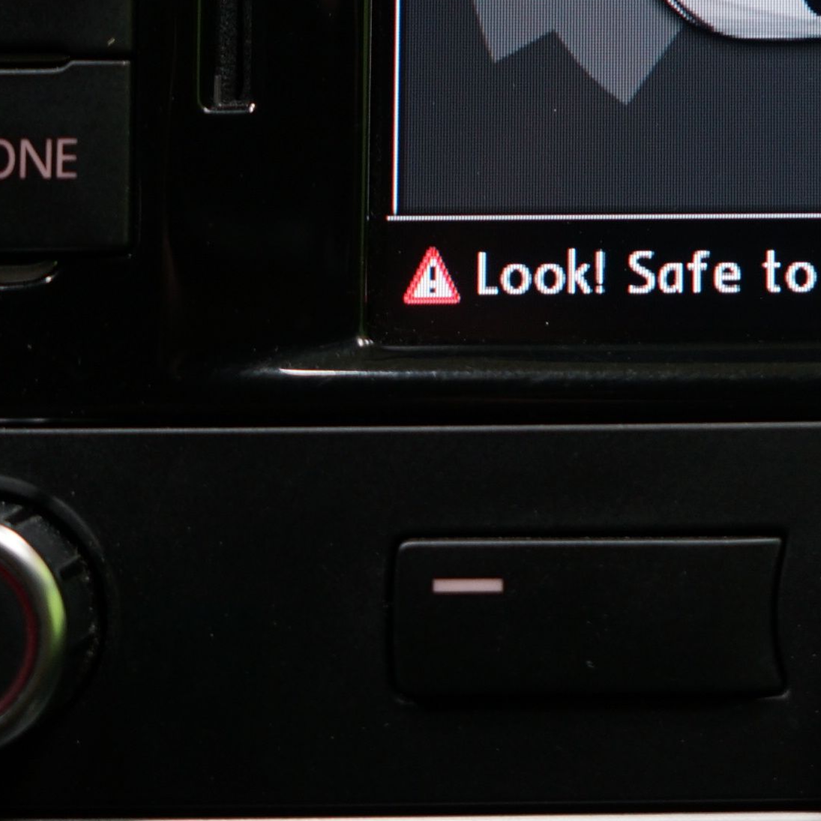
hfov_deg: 14.9
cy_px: -136
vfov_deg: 14.9
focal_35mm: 113
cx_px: 1000
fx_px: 3032
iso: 320
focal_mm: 37
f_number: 4.5
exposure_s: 1/25
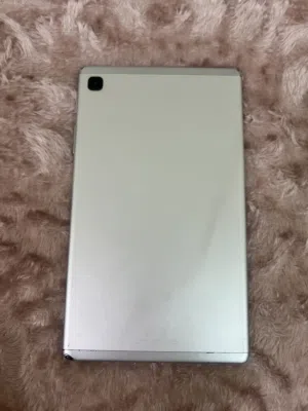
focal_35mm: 26
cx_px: 154
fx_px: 308
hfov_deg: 53.1
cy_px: 206
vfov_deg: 67.3
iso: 160
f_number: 1.5
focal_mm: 5.7
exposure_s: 1/50
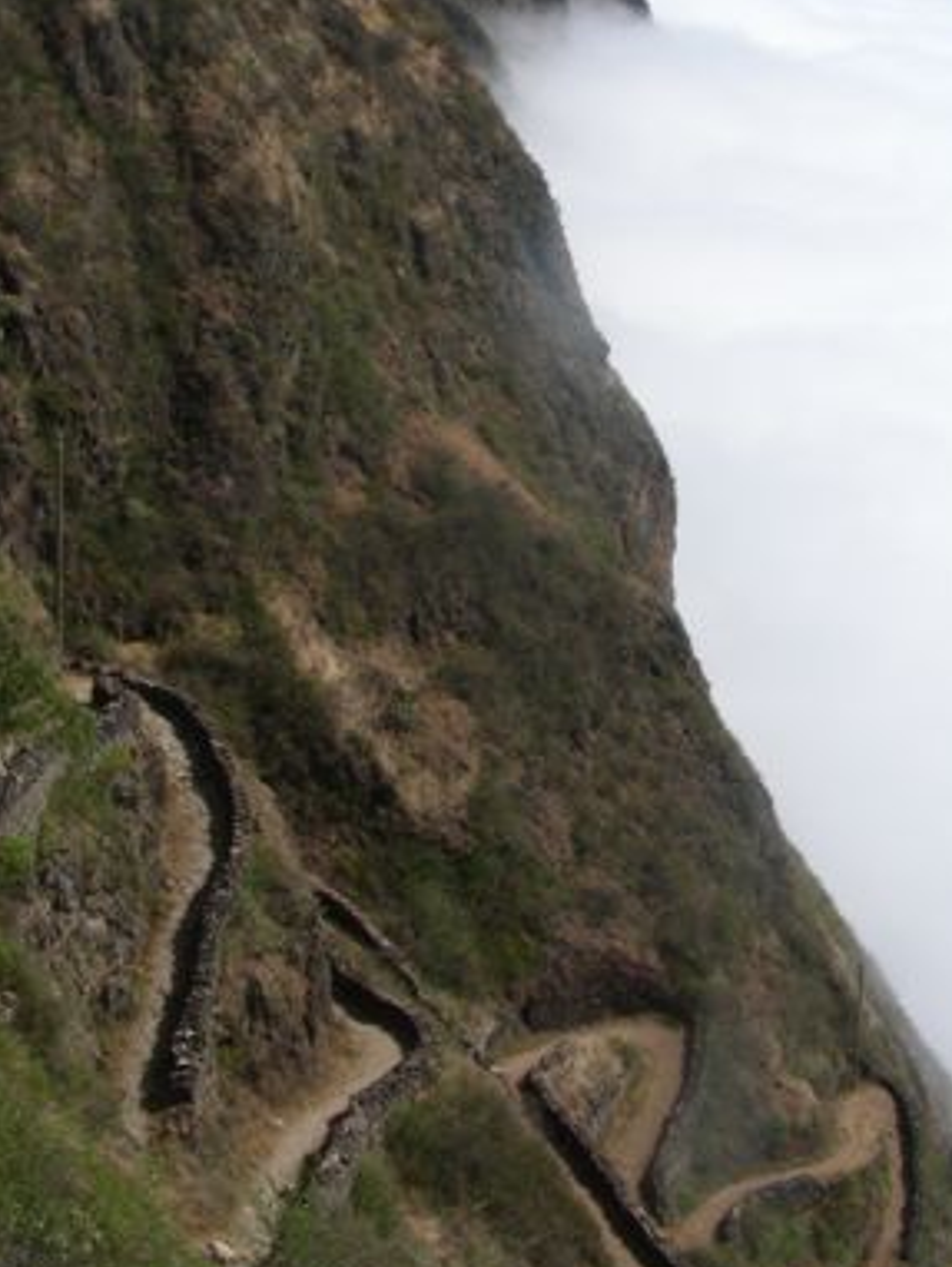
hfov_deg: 27.5
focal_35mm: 53
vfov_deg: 35.9
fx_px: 1941
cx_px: 600
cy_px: 446
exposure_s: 1/557
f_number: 5.6
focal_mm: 6.3
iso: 50
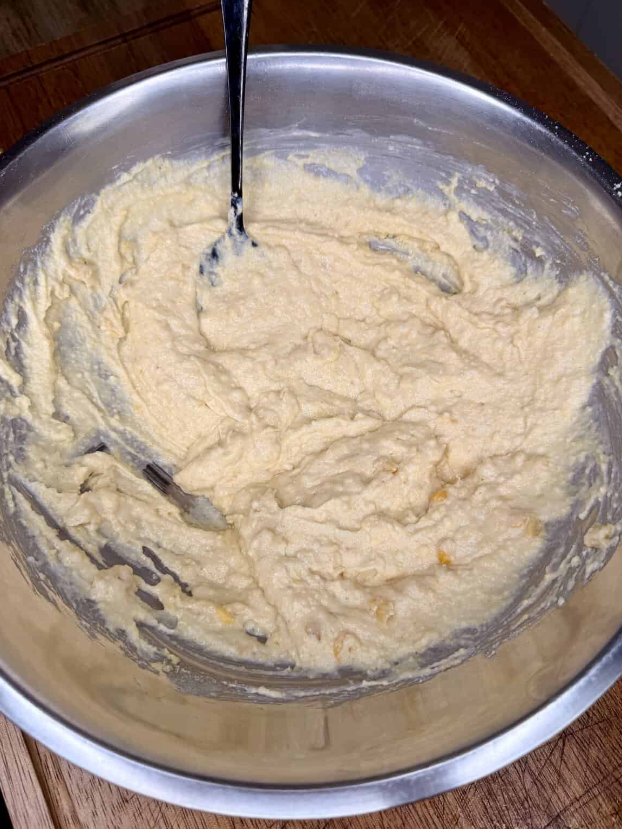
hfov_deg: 54.9
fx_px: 599
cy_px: 425
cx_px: 317
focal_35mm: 25
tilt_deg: -69.5
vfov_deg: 69.4
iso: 80
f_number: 1.78
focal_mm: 6.76
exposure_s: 1/1385
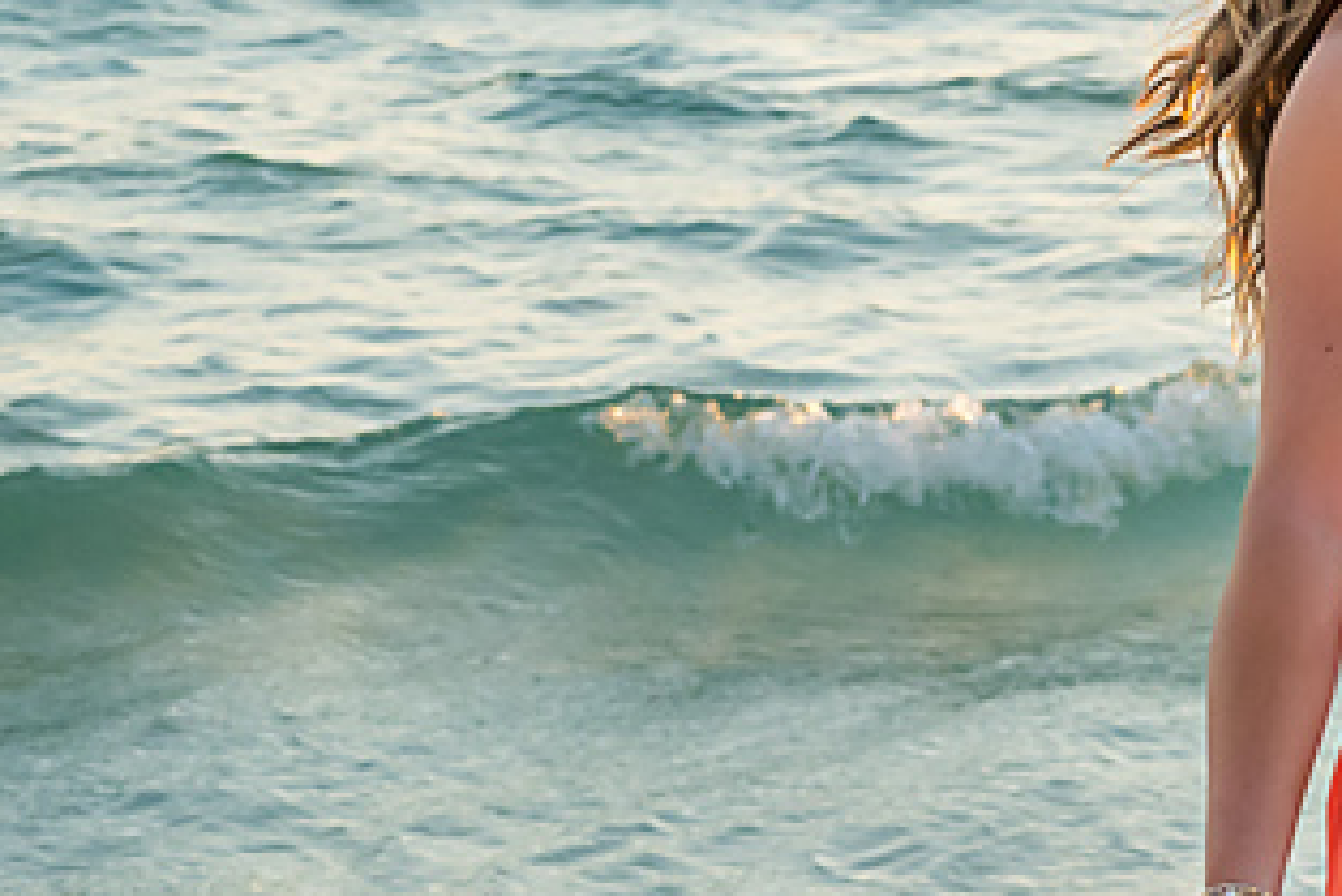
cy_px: 669
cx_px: 1385
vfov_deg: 8.4
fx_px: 6079
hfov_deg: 12.4
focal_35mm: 163
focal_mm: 34
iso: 640
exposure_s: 1/1250
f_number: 4
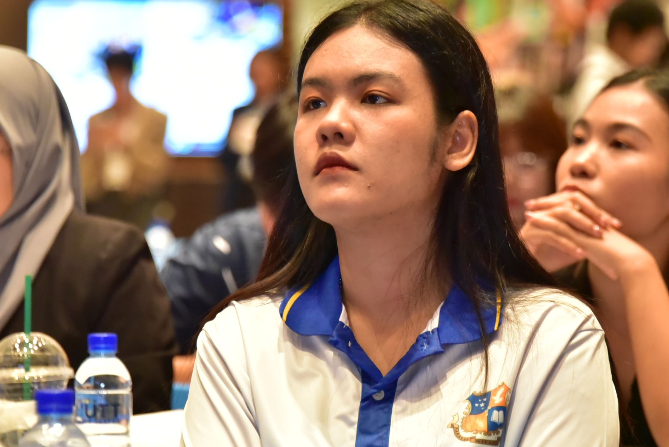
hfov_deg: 7.9
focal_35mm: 259
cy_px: 250
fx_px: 4815
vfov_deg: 5.3
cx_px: 384
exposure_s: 1/100
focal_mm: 180
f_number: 5.6
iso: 8000
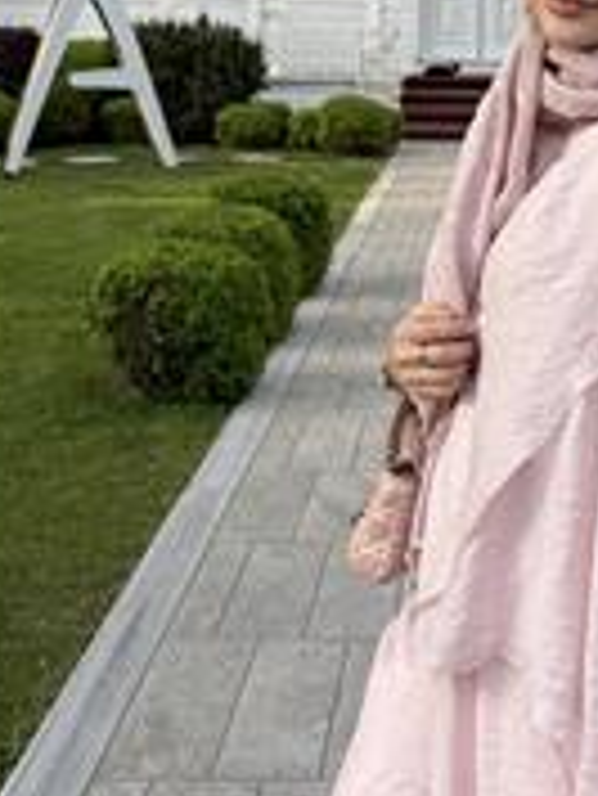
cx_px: 558
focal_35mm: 56
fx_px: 1288
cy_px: 151
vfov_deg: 33.3
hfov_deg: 25.2
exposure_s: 1/450
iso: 80
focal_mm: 6.76
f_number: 1.78
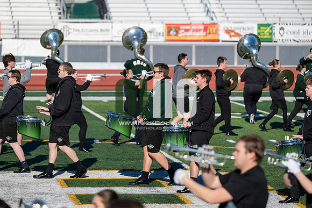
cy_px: 104
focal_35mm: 200
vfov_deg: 6.9
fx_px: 1734
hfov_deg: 10.3
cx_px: 156
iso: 160
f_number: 4
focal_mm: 200
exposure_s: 1/2000
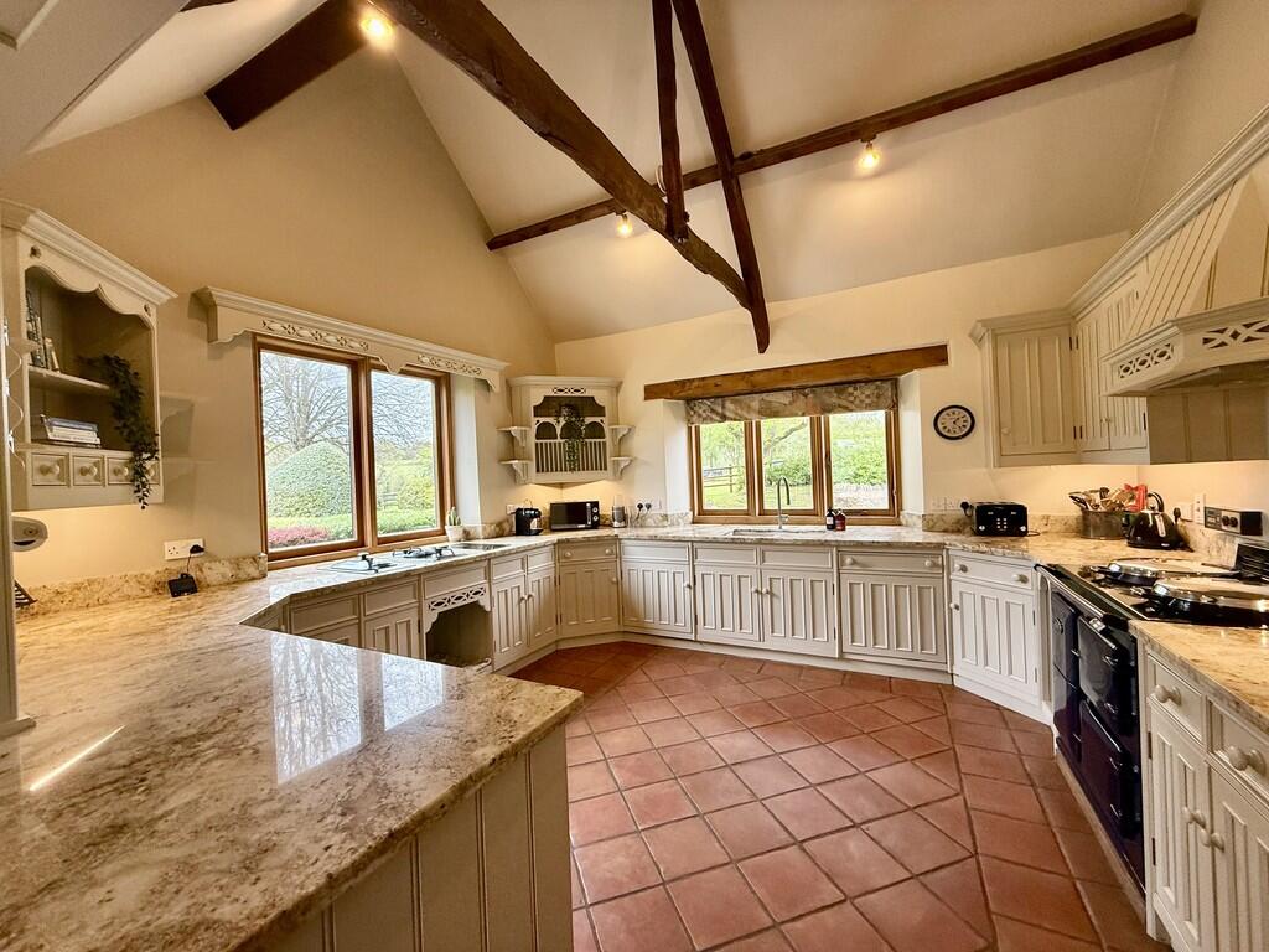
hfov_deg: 102.1
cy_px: 476
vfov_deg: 85.7
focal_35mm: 14
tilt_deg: +0.3
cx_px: 634
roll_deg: +2.0
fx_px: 513
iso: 160
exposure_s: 1/99
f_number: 2.2
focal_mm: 2.22
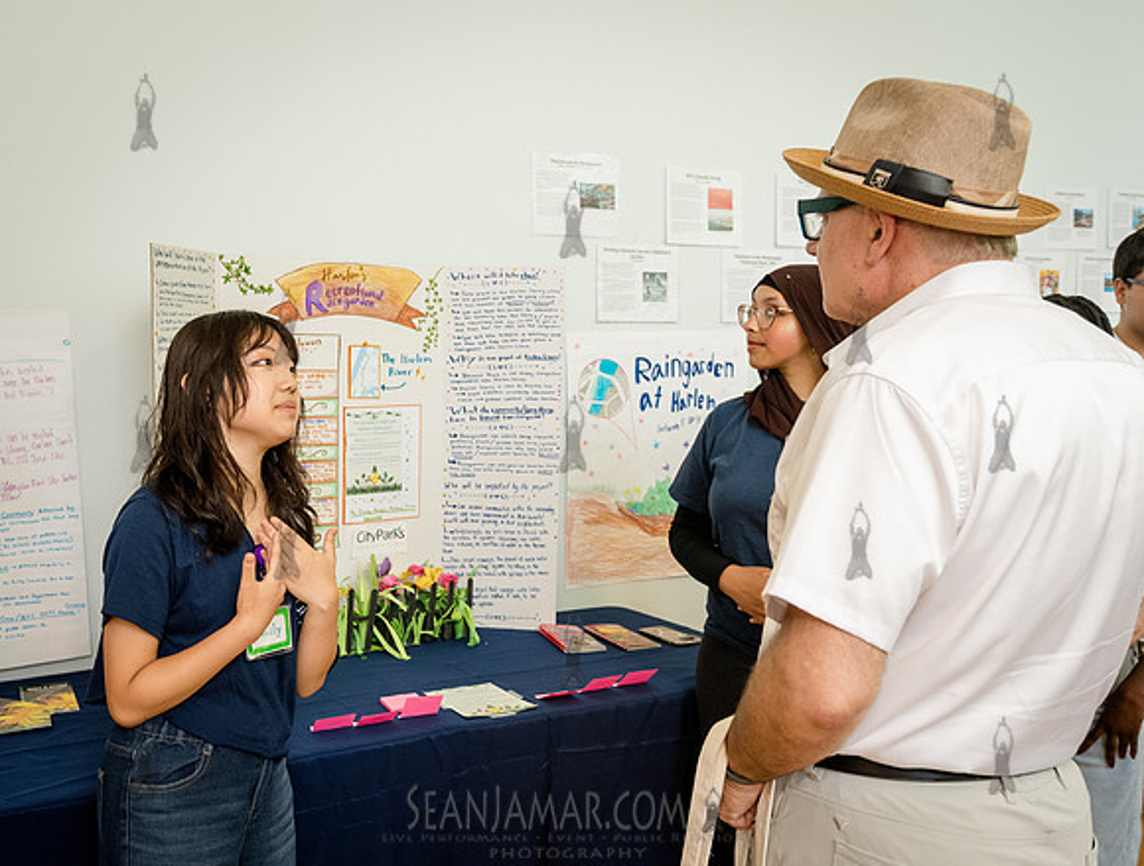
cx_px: 437
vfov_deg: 42.9
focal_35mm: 33
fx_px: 1101
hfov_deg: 54.4
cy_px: 451
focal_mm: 28
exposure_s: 1/400
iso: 4000
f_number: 4
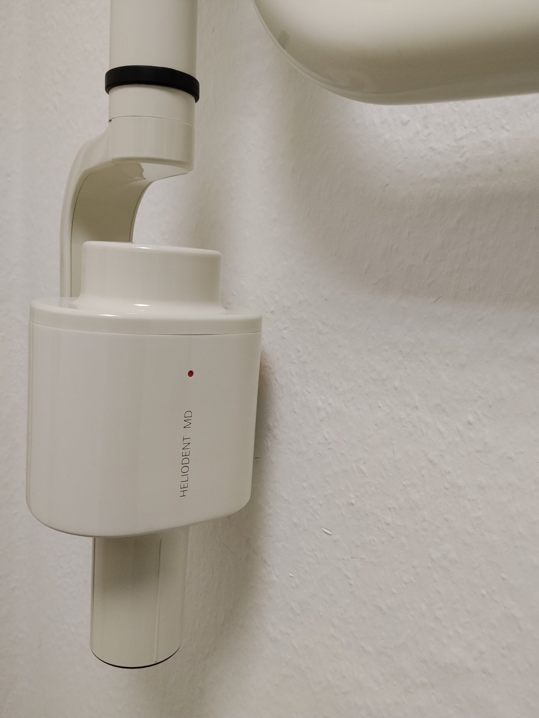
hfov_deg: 48.2
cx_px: 270
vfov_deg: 61.7
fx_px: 602
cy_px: 359
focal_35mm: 29
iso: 250
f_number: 1.8
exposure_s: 1/100
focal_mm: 4.22
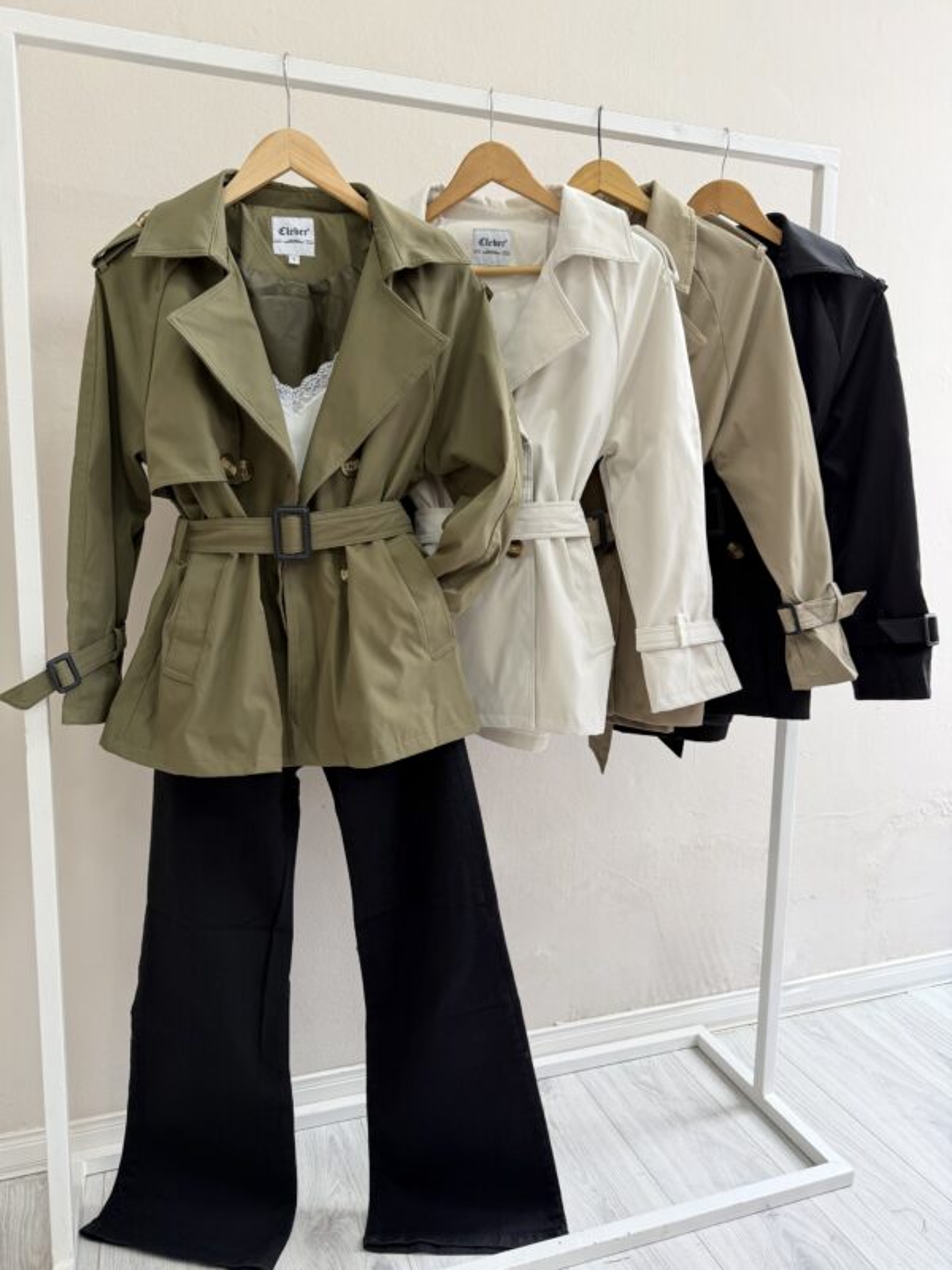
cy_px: 635
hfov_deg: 56.8
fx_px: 880
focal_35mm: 24
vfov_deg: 71.6
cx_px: 476
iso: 80
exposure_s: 1/121
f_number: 1.78
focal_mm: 6.76
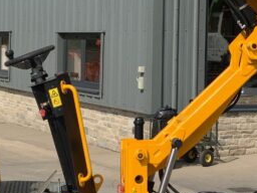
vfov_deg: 12.8
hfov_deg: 16.9
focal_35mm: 116
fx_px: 861
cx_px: 171
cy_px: 70
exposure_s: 1/2667
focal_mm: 3
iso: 20
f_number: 1.8
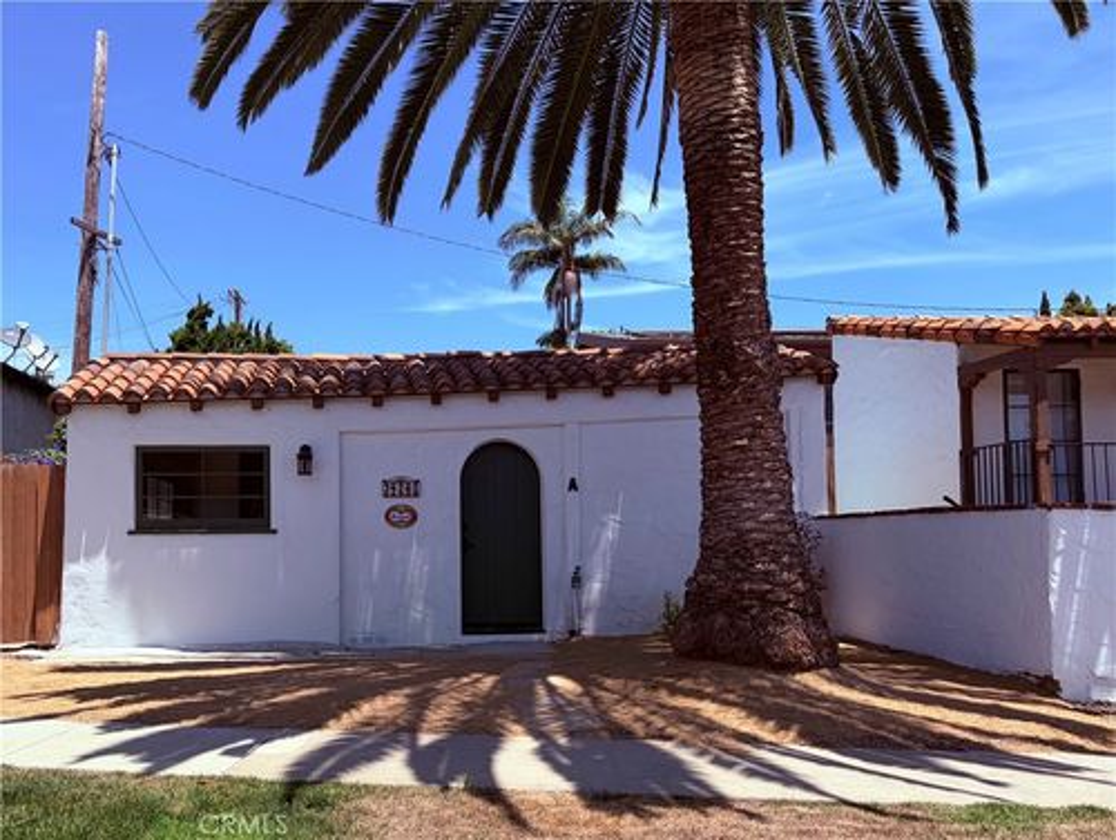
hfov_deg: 67.3
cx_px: 558
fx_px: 839
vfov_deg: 53.1
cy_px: 420
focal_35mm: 26
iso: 50
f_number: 1.6
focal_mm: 5.96
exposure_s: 1/3125
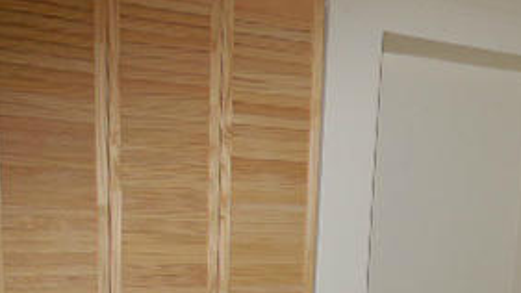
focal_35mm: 62
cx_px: 384
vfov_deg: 17.8
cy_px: 414
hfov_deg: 33.2
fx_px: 856
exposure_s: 1/25
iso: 200
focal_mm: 4.5
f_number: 3.1
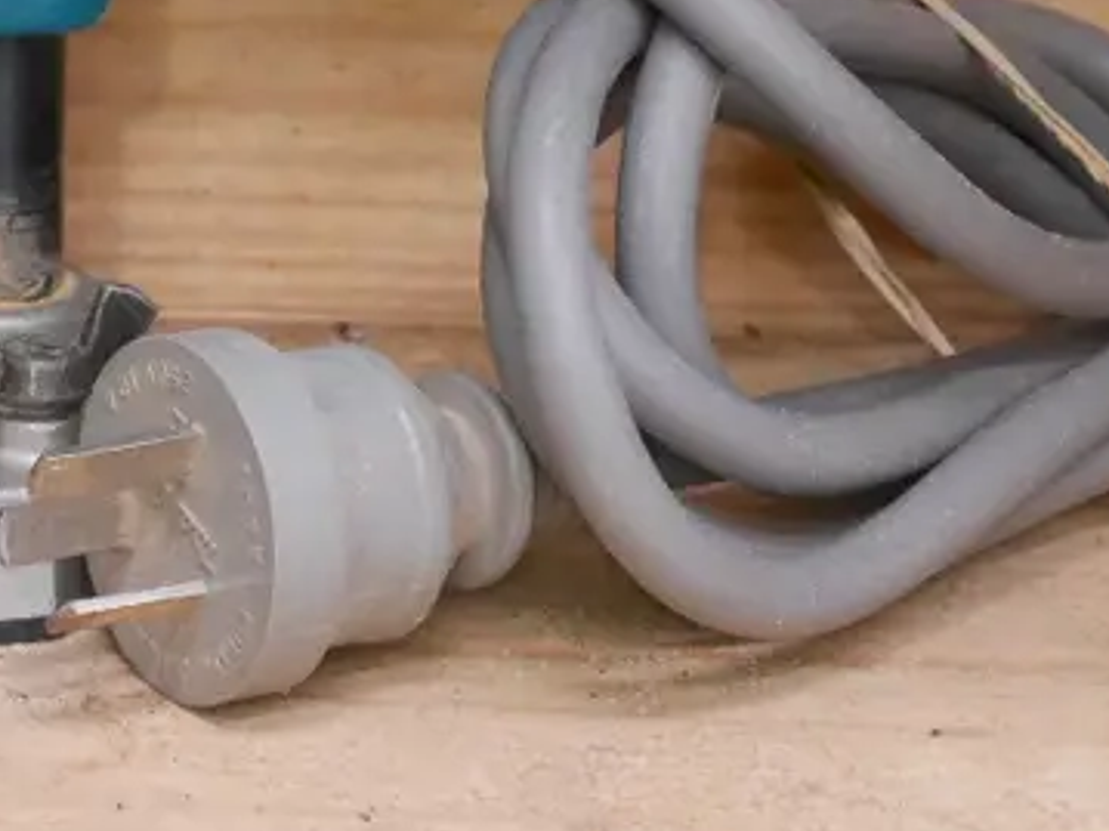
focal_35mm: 137
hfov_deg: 14.1
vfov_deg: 10.6
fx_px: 4388
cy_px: -258
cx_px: -105
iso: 3200
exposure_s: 1/25
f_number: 5
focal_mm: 24
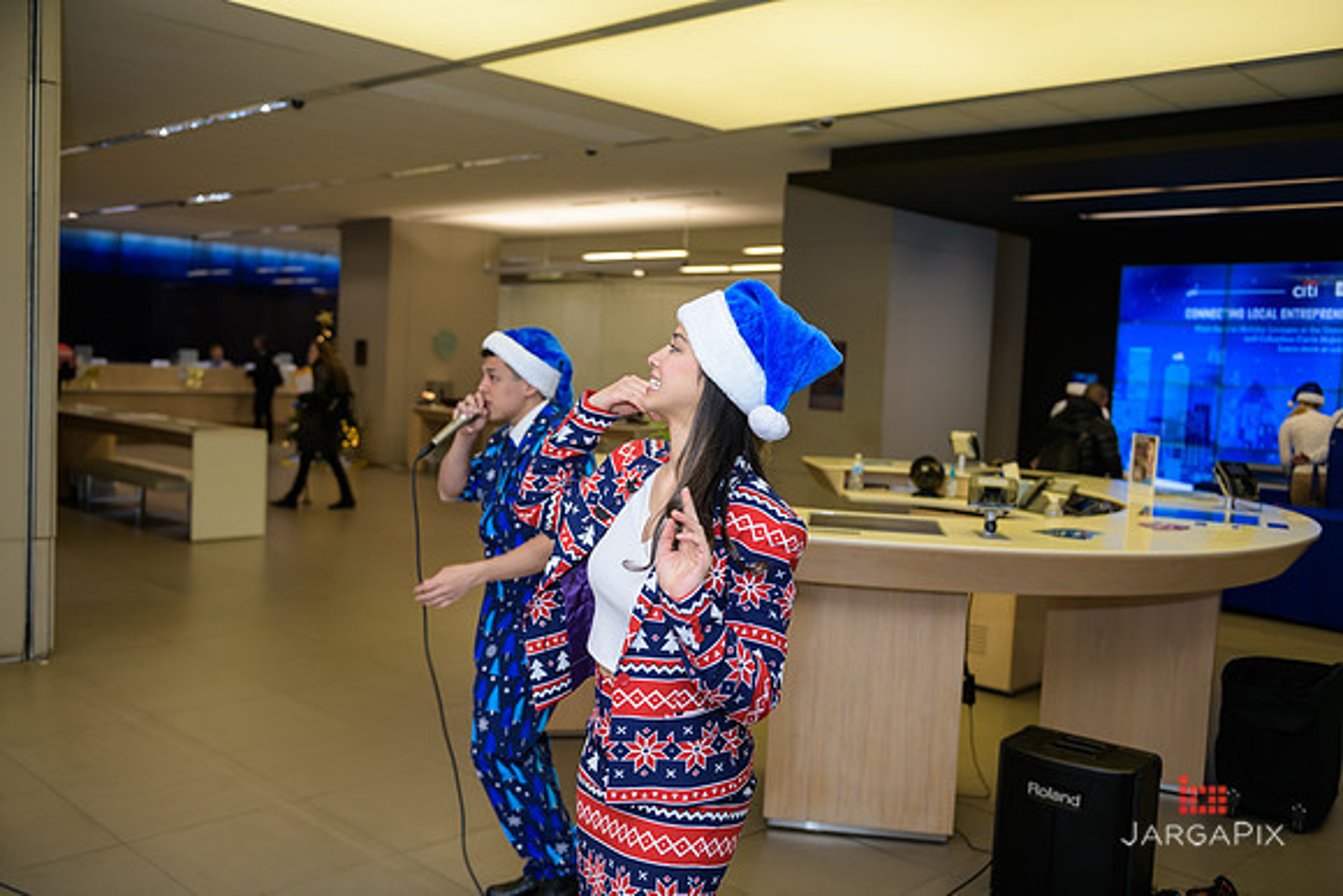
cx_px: 672
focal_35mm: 32
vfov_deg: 41.1
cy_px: 448
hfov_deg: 58.7
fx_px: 1194
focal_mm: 32
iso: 400
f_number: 3.2
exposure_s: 1/125
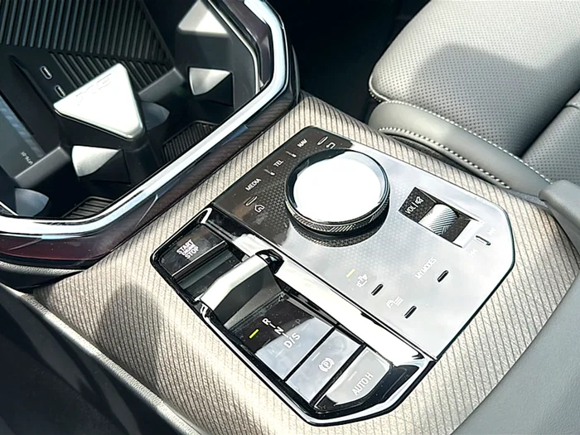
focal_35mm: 30
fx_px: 503
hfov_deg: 60.0
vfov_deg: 46.8
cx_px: 290
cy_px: 218
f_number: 1.78
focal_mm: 6.86
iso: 80
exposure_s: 1/364
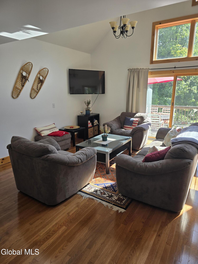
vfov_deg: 73.9
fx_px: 175
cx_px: 99
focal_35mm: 23
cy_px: 132
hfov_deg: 58.9
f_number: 1.7
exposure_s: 1/180
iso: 32
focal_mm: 6.3
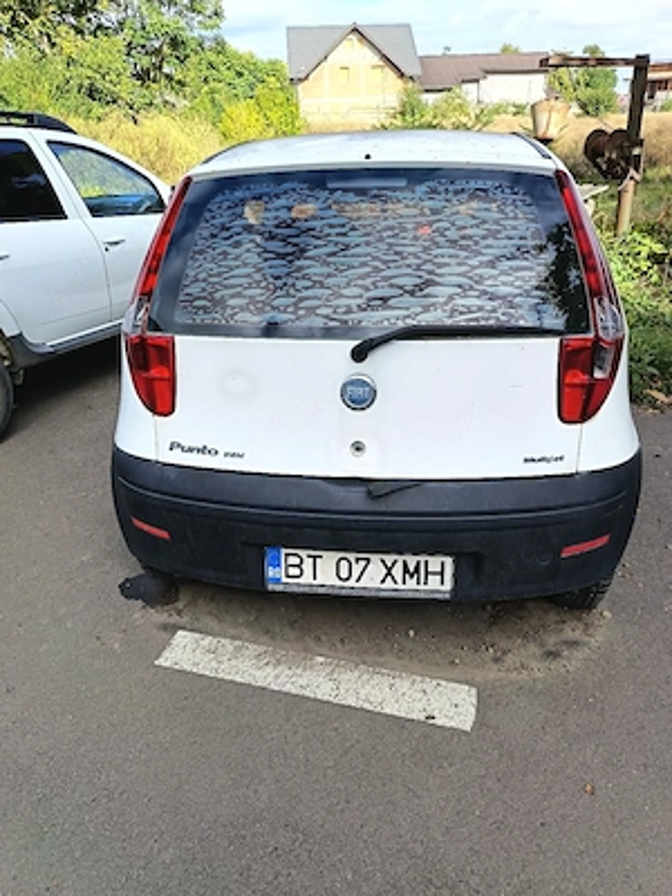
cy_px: 448
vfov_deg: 71.6
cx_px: 336
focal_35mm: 24
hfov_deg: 56.8
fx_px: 621
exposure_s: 1/333
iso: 100
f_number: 1.75
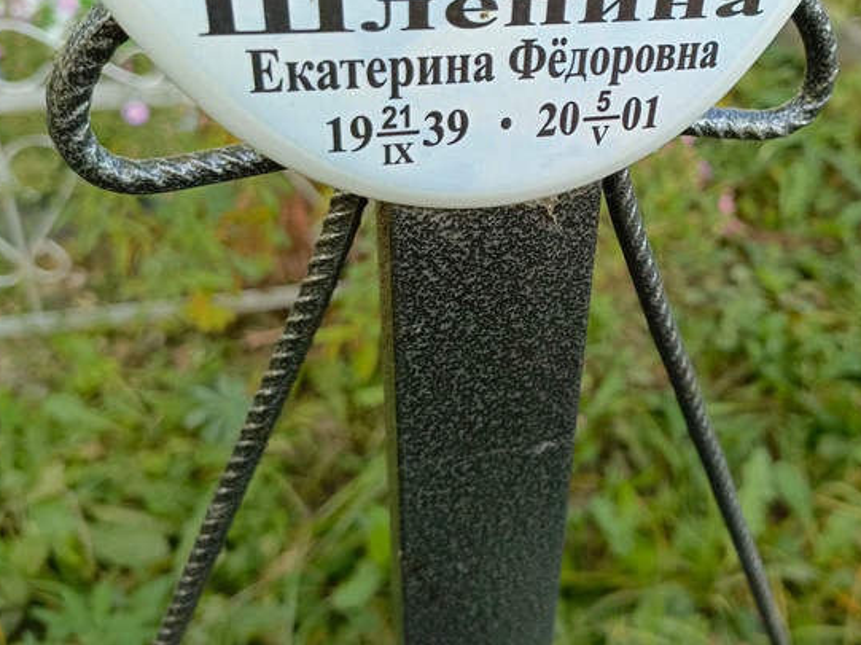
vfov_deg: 38.2
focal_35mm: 37
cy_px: 218
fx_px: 920
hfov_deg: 48.8
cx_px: 613
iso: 113
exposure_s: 1/157
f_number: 1.69
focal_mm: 4.76
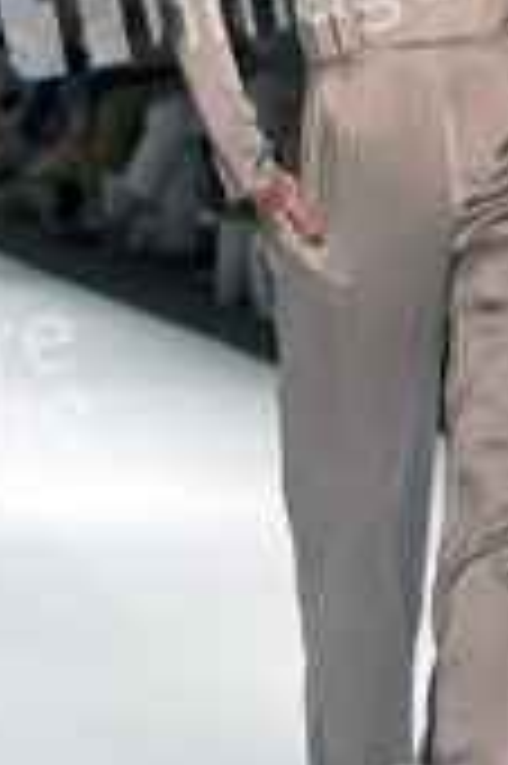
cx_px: 351
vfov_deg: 7.3
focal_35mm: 282
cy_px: 198
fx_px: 5981
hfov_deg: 4.9
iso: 1600
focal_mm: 120
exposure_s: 1/200
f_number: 7.1
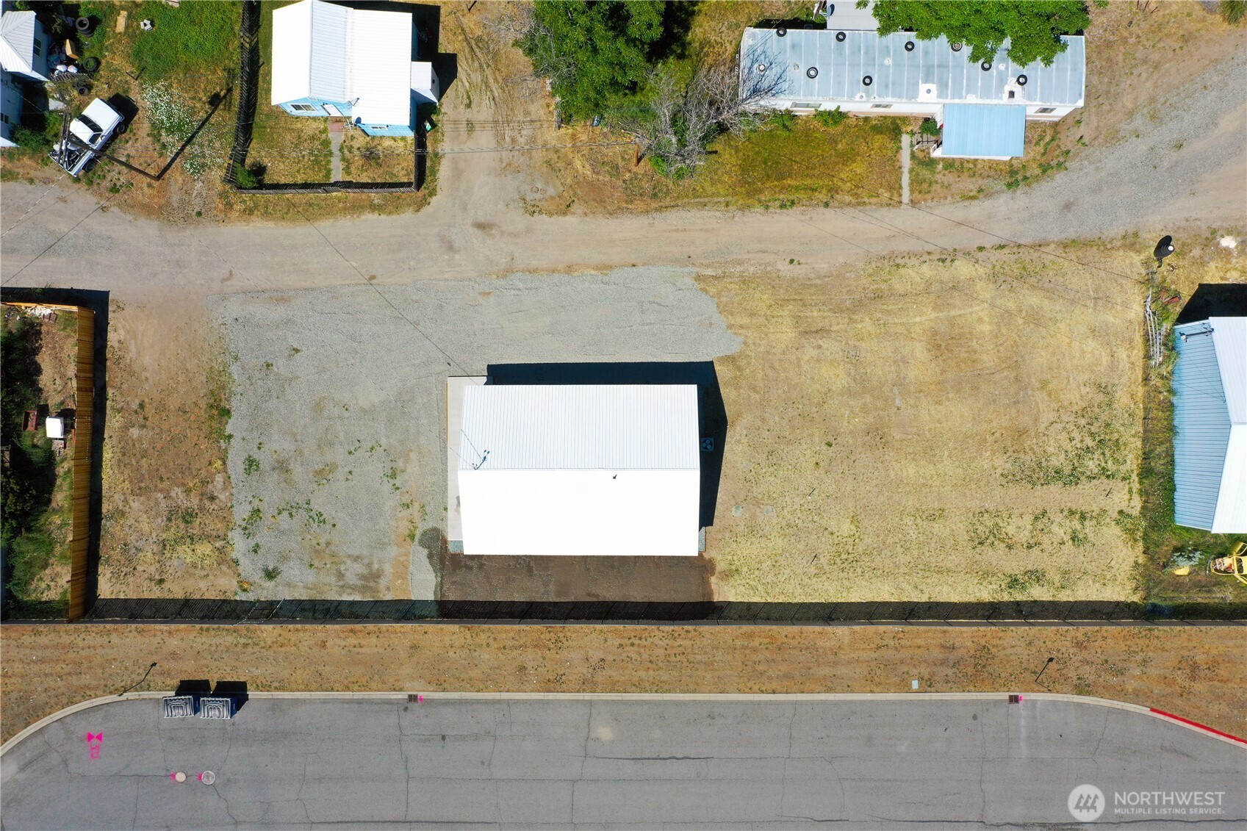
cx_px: 624
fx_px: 970
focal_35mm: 28
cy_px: 416
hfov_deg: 65.5
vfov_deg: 46.4
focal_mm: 10.26
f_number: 5.6
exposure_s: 1/500
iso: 100
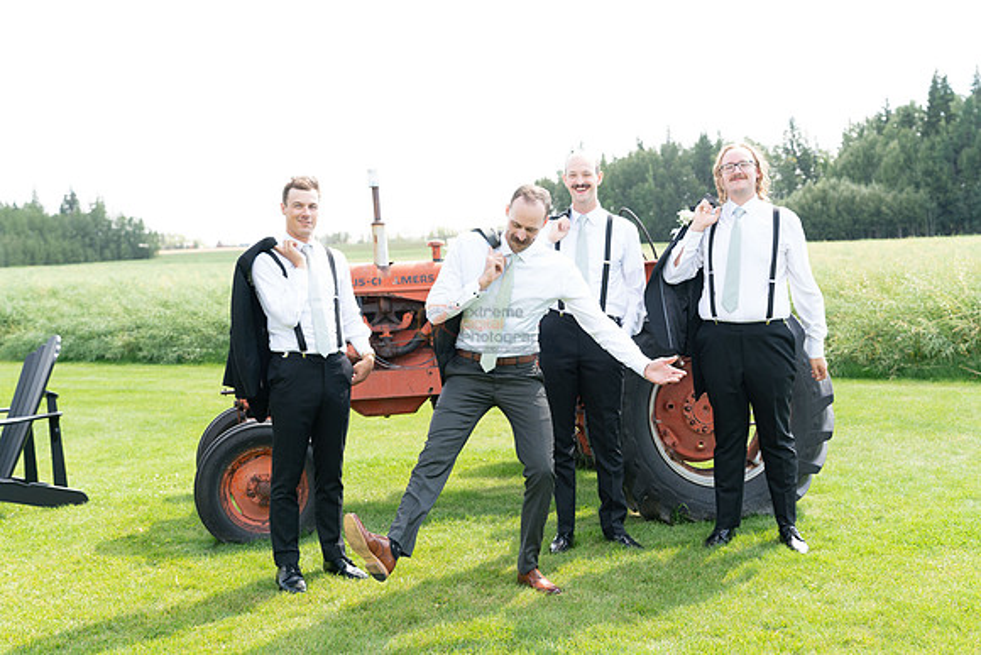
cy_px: 328
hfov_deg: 42.7
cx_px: 490
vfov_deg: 29.3
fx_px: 1254
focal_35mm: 46
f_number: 4
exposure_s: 1/400
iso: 400
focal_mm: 46
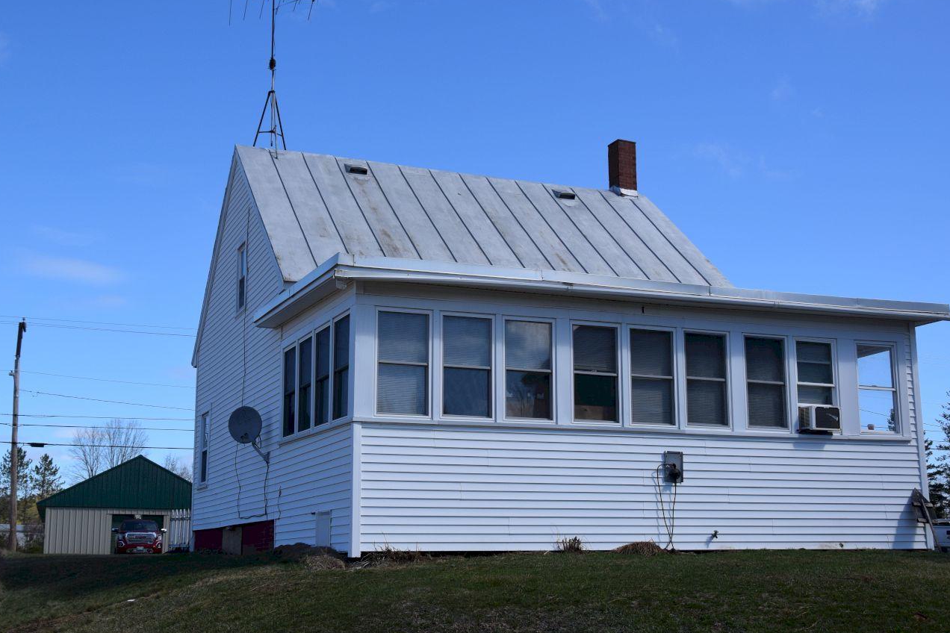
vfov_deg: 29.2
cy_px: 343
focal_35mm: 46
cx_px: 417
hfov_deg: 42.7
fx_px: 1214
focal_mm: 26
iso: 200
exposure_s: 1/400
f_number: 10
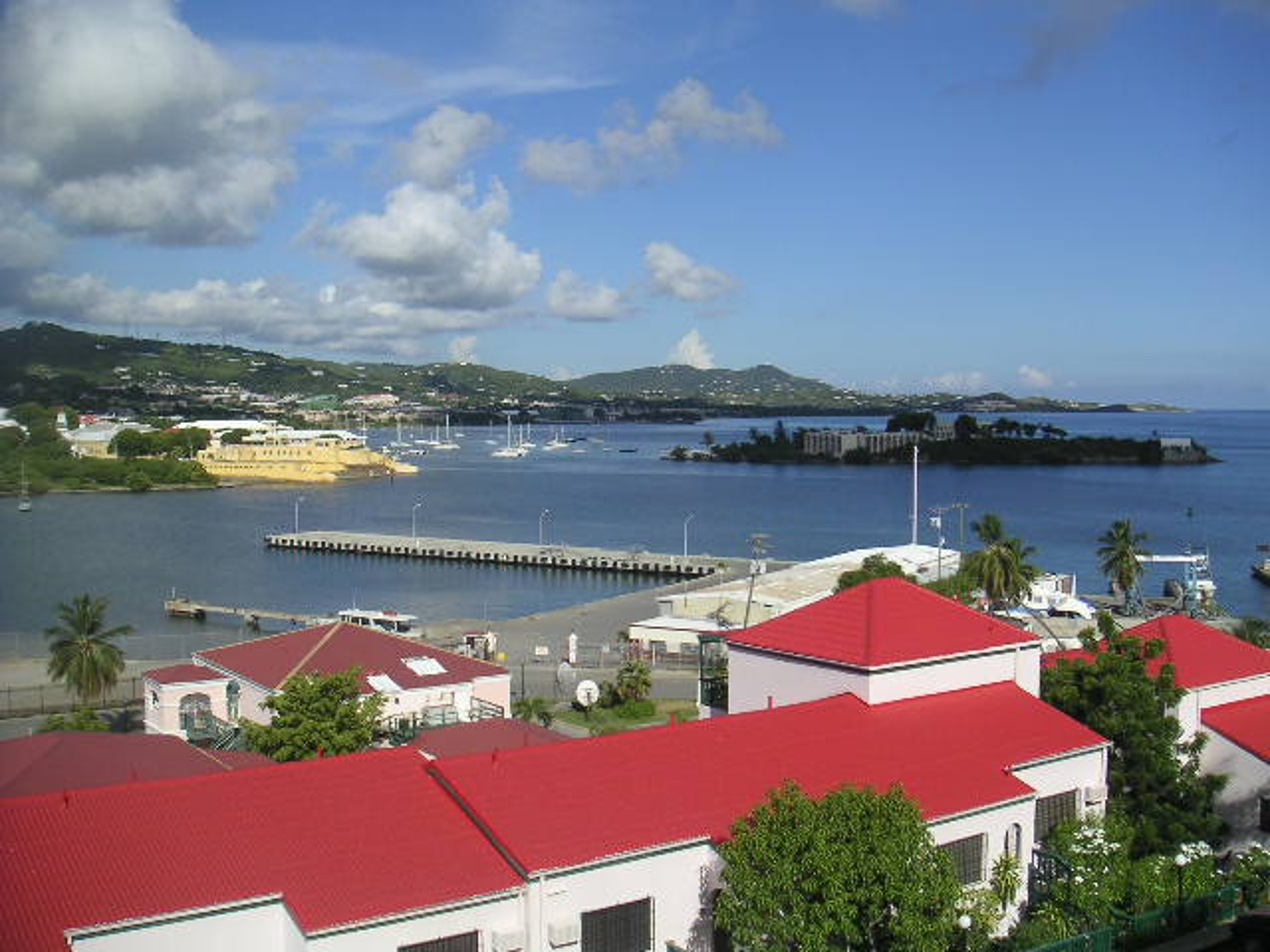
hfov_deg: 49.0
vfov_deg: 37.7
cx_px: 635
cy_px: 476
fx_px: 1394
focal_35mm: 38
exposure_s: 1/250
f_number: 6.7
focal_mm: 6
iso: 50
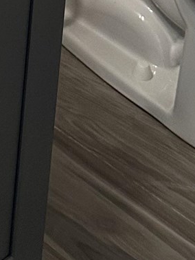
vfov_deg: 10.7
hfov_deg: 10.0
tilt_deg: -8.4
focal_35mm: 146
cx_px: -38
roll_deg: -2.9
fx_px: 1097
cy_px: -434
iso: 160
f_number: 1.78
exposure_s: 1/120
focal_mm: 6.86
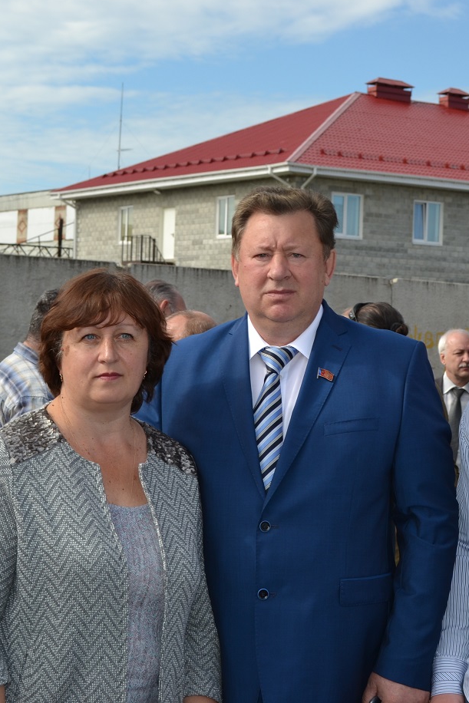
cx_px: 284
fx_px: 1504
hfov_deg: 17.7
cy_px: 350
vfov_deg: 26.3
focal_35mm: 77
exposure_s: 1/200
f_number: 7.1
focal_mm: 34
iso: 100
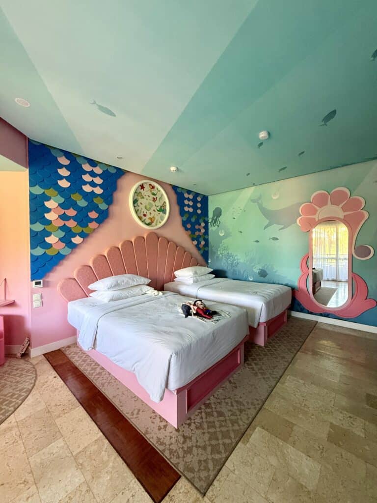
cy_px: 252
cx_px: 188
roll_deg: +0.1
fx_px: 203
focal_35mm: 14
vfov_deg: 102.1
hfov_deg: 85.7
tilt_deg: +0.8
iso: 400
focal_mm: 2.22
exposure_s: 1/60
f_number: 2.2
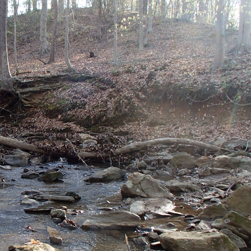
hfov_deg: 34.3
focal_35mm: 47
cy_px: 138
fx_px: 386
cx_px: 32
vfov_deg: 36.0
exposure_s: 1/60
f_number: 3.9
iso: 100
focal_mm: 5
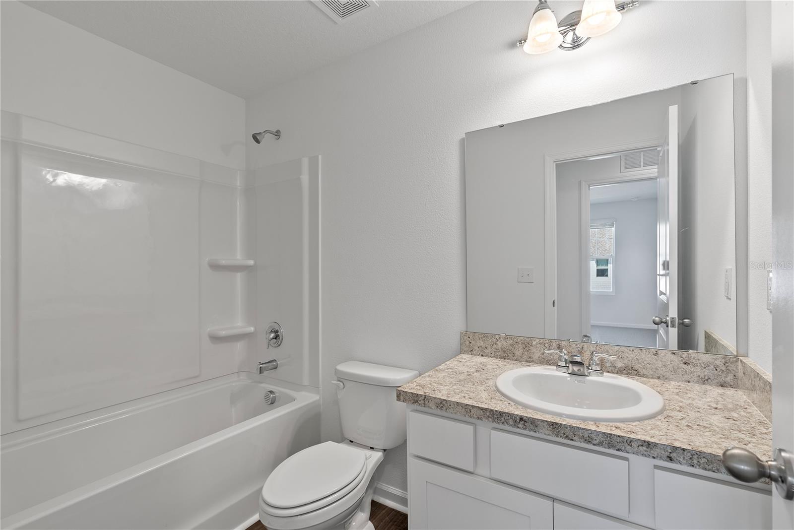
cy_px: 265
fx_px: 353
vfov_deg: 73.8
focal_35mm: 16
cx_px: 397
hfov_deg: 96.7
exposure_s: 1/2
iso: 400
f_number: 8
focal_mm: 16
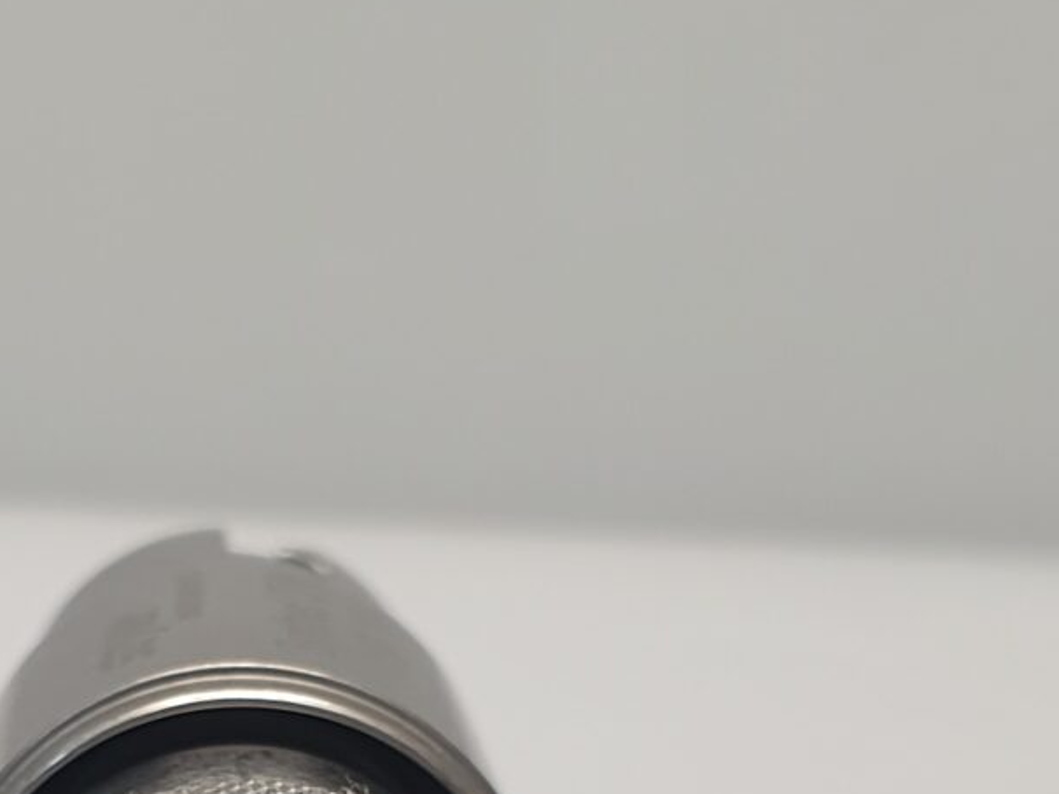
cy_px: 1296
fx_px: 3366
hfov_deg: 17.5
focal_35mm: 110
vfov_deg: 12.6
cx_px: 25
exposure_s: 1/50
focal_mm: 4.3
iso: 64
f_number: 2.4
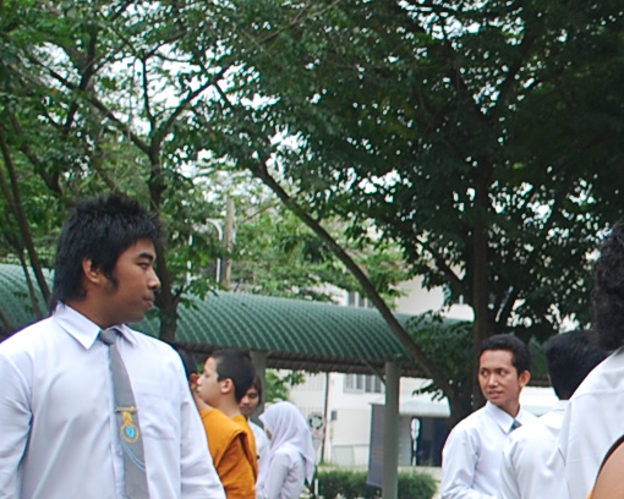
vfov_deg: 11.0
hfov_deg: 12.8
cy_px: 455
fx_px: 2567
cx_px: 1042
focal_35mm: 139
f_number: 4.5
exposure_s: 1/100
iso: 200
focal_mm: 26
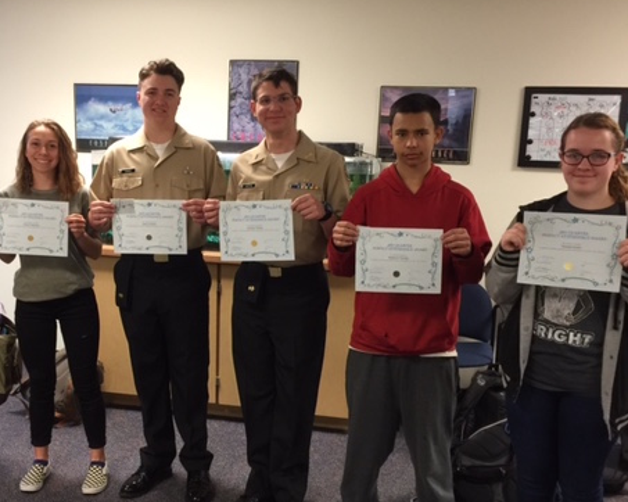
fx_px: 743
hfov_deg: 45.6
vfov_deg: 37.2
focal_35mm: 40
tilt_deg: -11.3
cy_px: 290
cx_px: 255
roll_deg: -1.1
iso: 80
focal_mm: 4.15
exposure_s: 1/15
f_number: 2.2
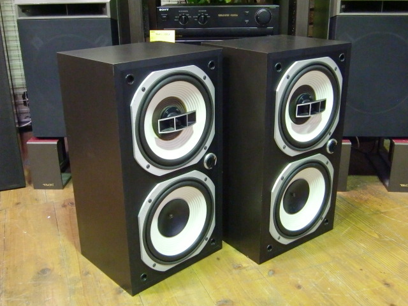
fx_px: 460
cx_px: 204
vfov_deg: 36.8
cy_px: 153
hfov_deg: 47.9
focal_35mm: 39
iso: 800
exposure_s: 1/25
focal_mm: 6.9
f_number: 3
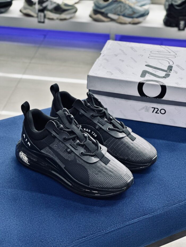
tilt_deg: -30.7
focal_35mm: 77
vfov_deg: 25.3
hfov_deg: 19.1
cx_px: 93
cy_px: 124
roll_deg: -1.3
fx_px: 552
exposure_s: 1/100
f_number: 2.8
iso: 250
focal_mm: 9
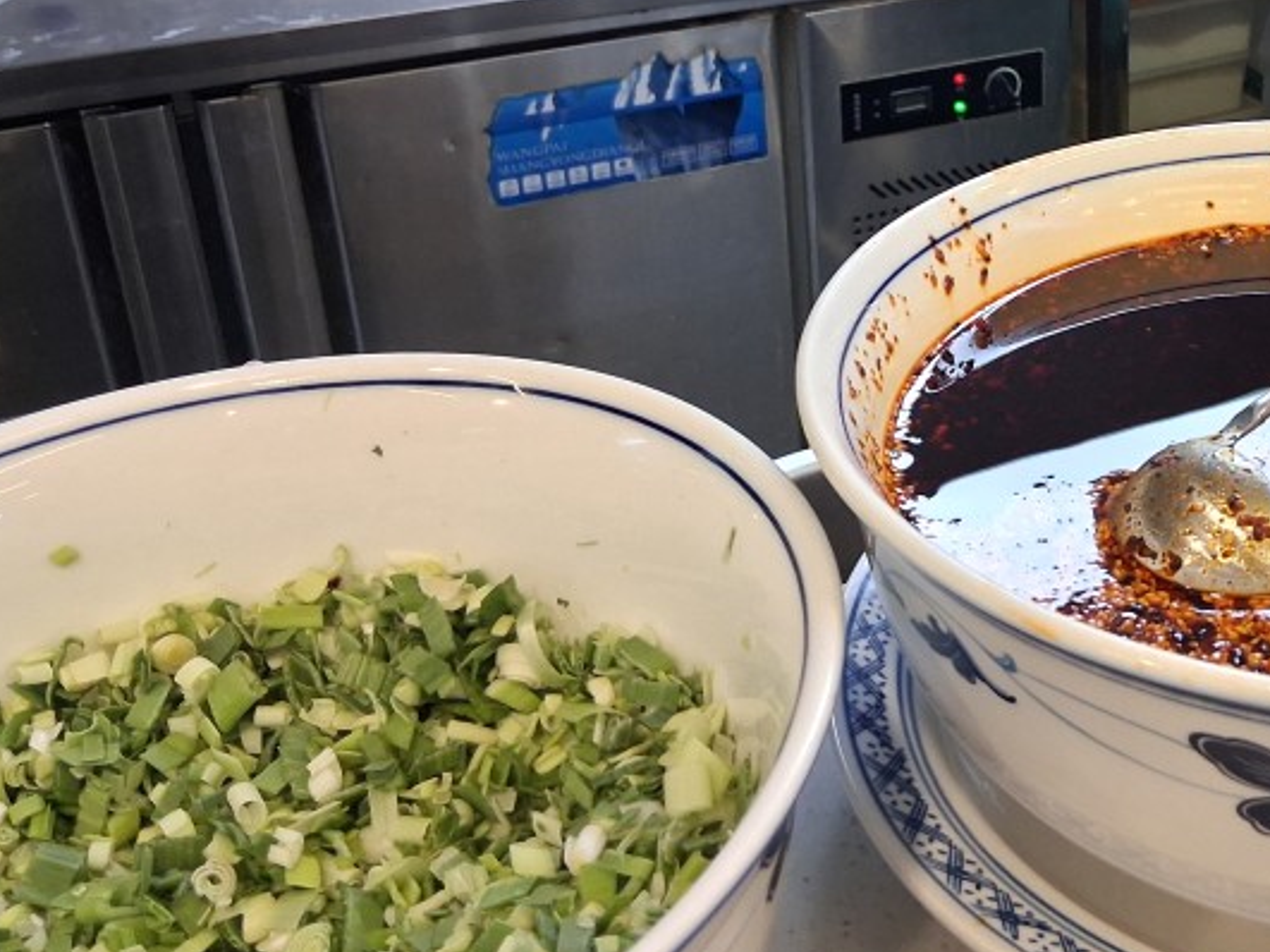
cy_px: 201
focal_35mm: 47
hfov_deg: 38.6
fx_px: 1724
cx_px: 1055
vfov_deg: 30.2
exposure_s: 1/60
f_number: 1.8
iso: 320
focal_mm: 3.98
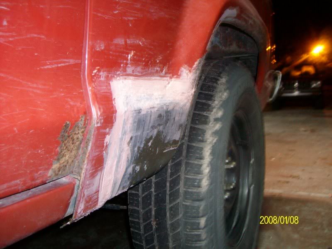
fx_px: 336
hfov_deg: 52.6
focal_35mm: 35
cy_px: 124
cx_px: 166
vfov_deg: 40.7
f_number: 2.8
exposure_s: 2
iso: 200
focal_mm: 5.8
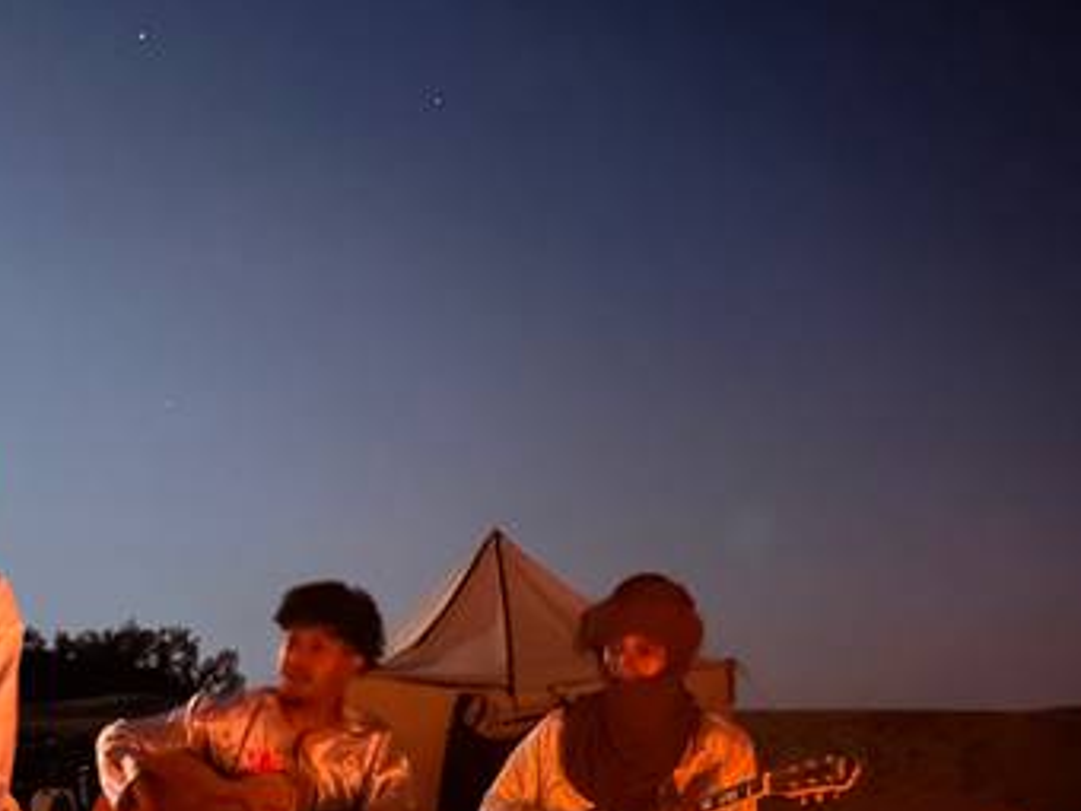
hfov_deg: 33.7
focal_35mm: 55
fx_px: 1718
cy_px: 690
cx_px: 191
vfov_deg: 25.9
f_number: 1.6
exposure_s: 1/5
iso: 4000
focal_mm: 5.1
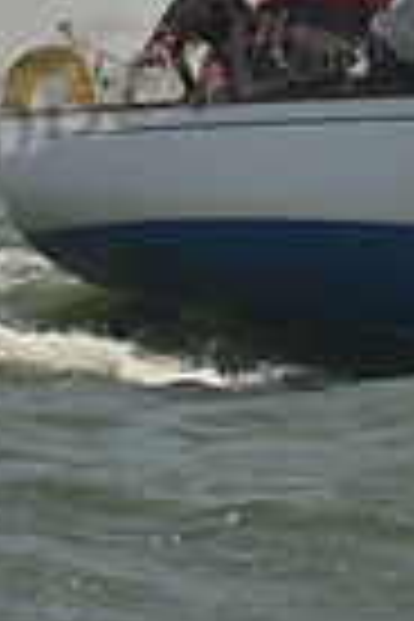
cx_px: 619
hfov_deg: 4.6
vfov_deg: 6.8
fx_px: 5071
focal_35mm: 294
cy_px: -644
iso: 200
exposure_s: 1/1250
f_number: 9
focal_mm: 70
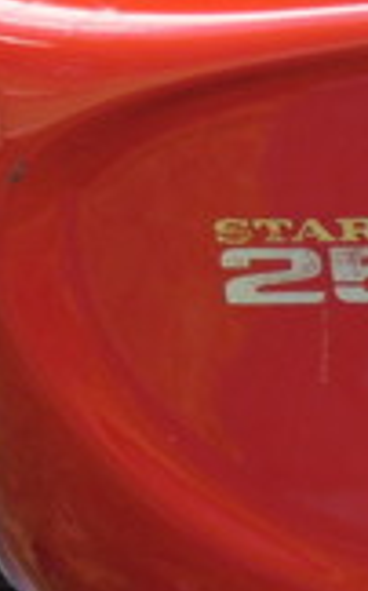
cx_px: 1184
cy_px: -95
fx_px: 2267
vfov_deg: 14.4
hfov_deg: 7.8
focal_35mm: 141
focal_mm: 4.9
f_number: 3.5
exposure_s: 1/90
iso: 80
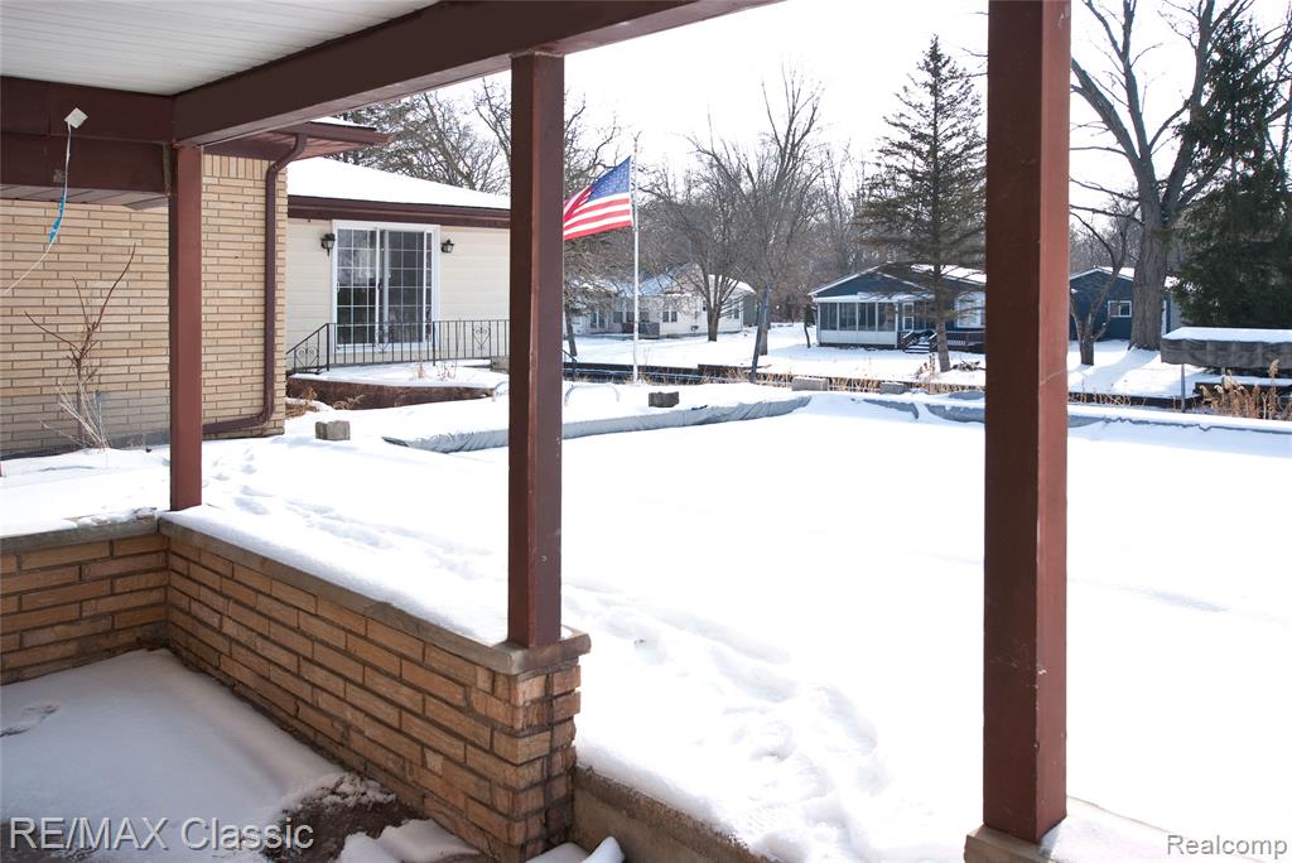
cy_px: 432
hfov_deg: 61.9
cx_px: 646
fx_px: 1077
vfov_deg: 43.7
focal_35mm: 30
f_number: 5.6
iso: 200
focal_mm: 20
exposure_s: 1/250
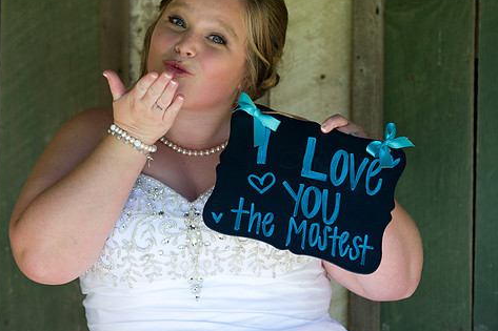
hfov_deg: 16.4
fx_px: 1728
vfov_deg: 11.0
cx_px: 198
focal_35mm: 125
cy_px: 138
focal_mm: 102
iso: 200
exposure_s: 1/160
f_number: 3.5
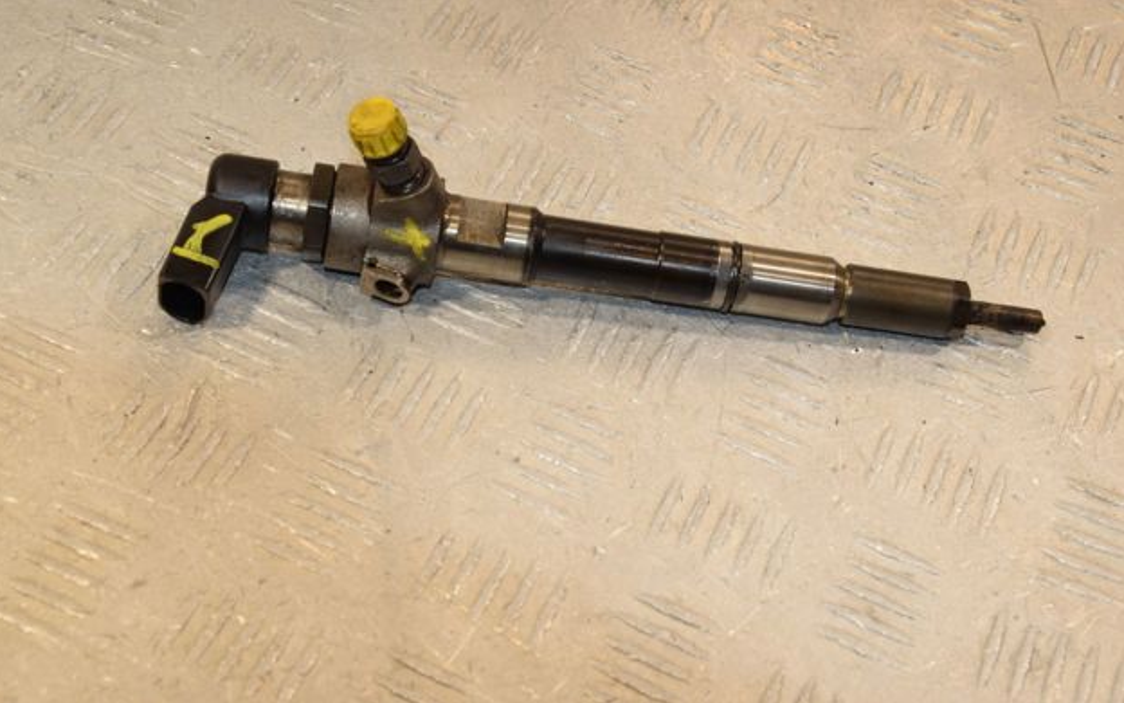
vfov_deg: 18.5
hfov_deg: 29.2
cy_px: 324
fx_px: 2160
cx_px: 566
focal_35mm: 71
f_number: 9
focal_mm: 45
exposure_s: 1/200
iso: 800
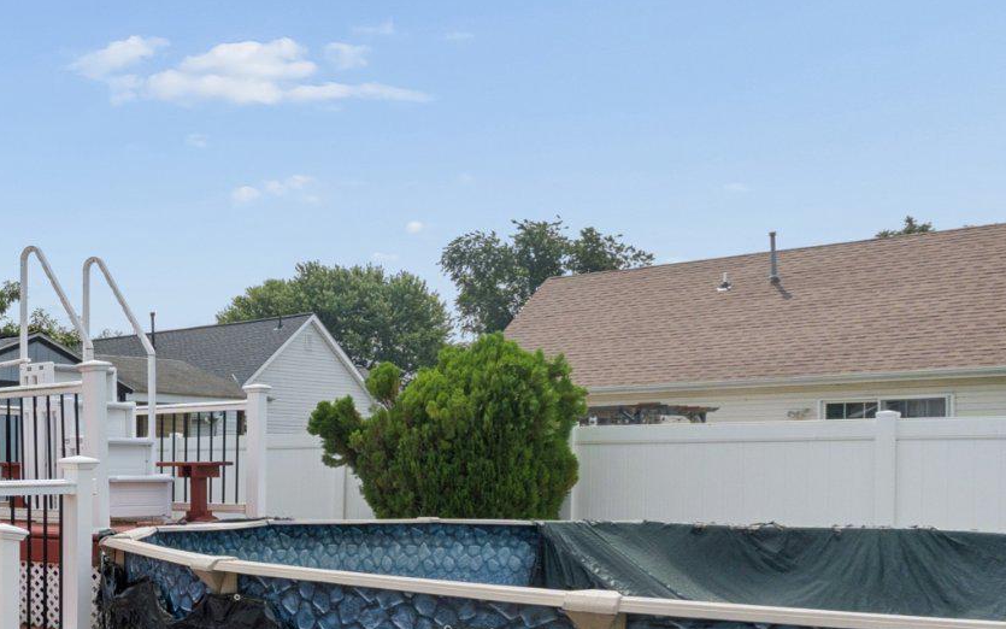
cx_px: -218
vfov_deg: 30.7
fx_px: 1131
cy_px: 452
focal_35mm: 41
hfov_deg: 36.3
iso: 100
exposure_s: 1/400
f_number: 8
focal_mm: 11
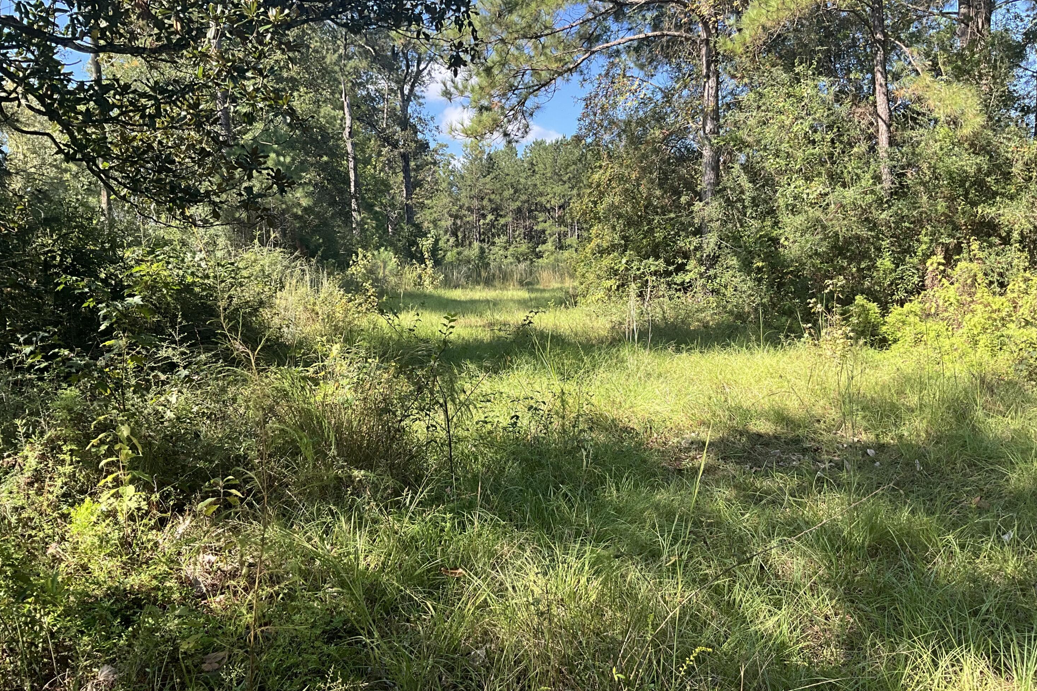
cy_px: 349
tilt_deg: -4.2
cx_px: 514
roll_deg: +1.4
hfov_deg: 60.3
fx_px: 893
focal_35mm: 31
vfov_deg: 42.3
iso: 25
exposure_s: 1/378
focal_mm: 3
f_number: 1.8
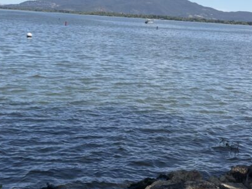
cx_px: 126
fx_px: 531
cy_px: 29
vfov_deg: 19.9
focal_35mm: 73
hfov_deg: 26.7
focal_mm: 6.76
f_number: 1.78
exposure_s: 1/6849
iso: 100
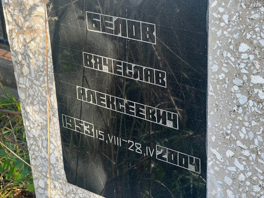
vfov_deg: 19.1
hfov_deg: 25.3
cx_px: 132
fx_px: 587
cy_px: 99
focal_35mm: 77
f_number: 2.8
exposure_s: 1/99
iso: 32
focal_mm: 9
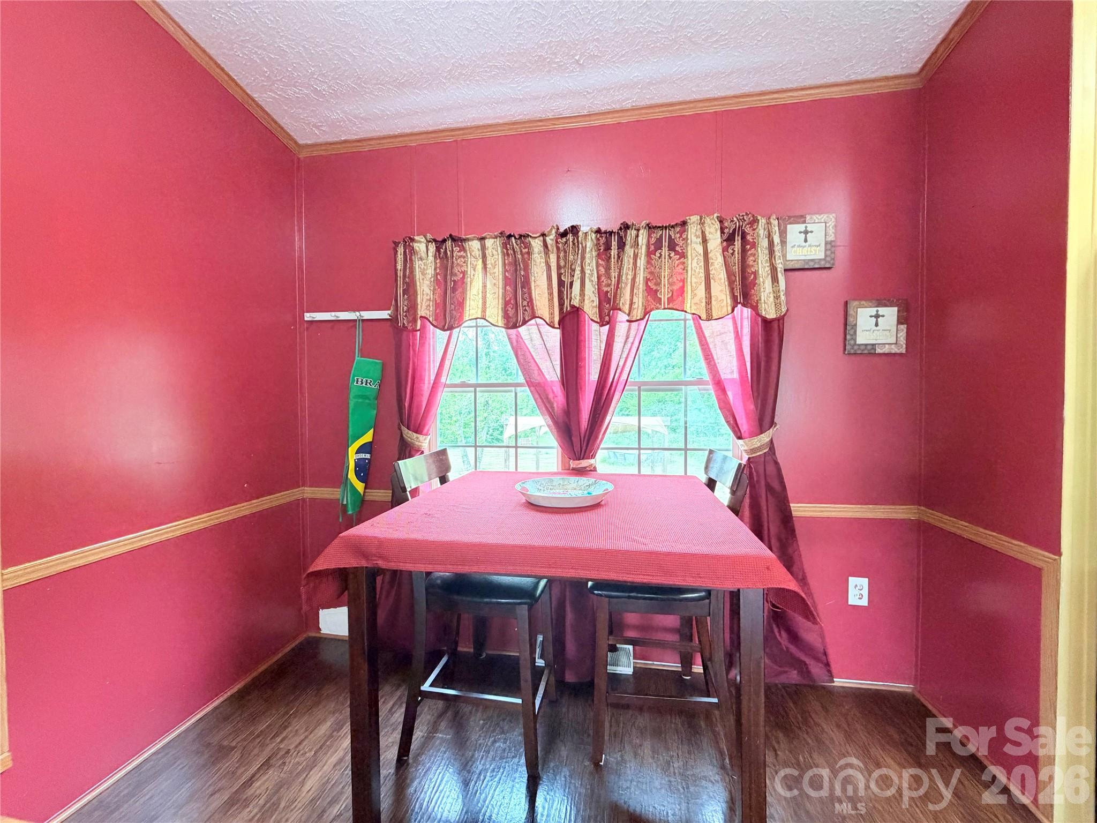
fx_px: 444
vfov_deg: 85.7
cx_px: 548
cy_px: 412
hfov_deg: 102.1
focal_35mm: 14
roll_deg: +0.5
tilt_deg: -2.6
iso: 400
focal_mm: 2.22
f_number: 2.2
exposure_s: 1/60
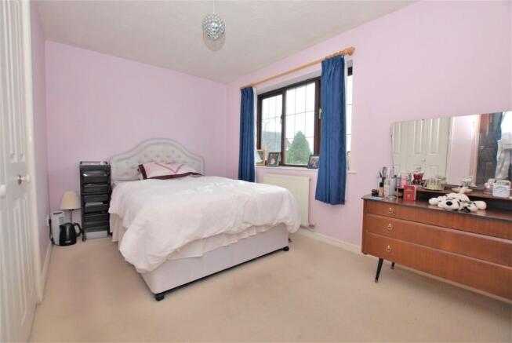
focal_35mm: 15
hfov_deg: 100.3
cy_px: 172
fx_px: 214
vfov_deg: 77.5
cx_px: 256
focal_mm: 10
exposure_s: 1/60
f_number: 5
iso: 200
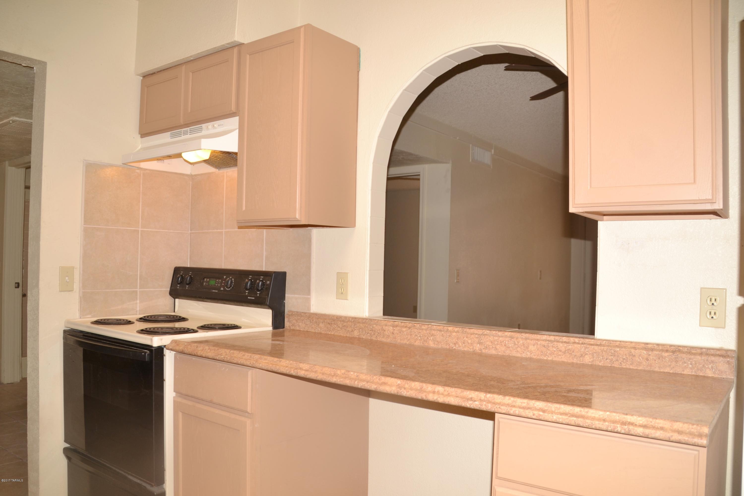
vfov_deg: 47.9
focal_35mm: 27
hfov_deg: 67.4
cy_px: 248
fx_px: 558
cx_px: 372
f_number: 3.5
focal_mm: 18
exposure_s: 1/60
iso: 100
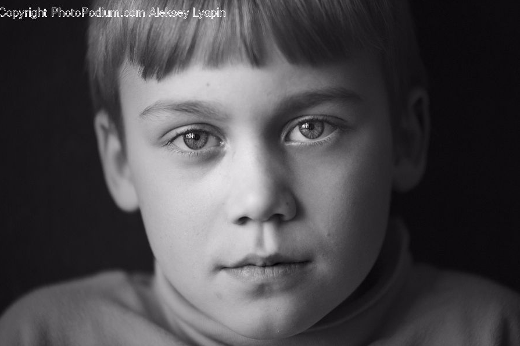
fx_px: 2684
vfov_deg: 7.4
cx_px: 259
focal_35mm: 186
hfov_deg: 11.1
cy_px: 173
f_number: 2.8
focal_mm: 185
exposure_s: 1/200
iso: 720
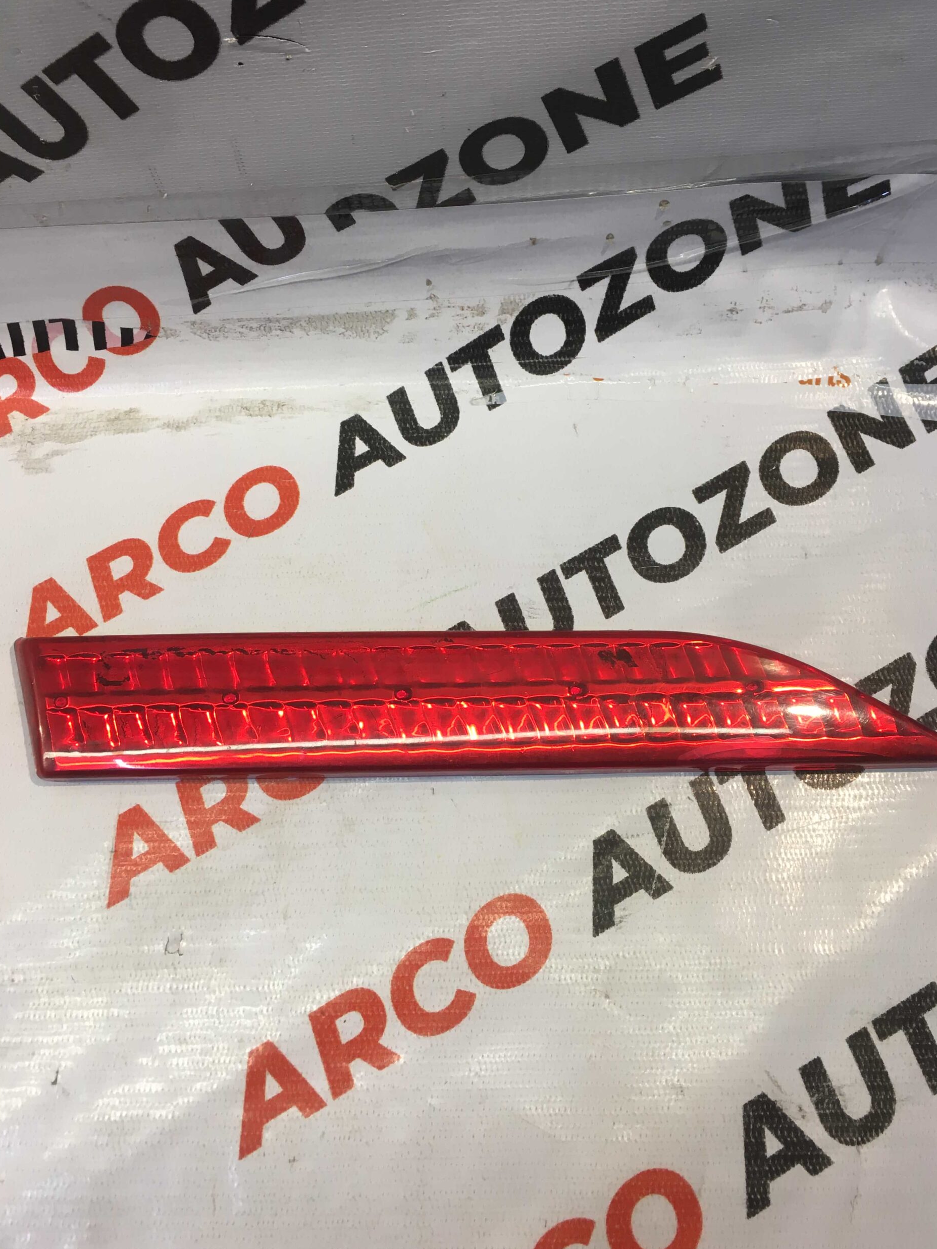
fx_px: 1083
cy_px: 625
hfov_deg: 46.8
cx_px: 474
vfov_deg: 60.0
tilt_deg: -68.4
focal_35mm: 30
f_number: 2.2
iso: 25
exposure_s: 1/33
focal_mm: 4.15
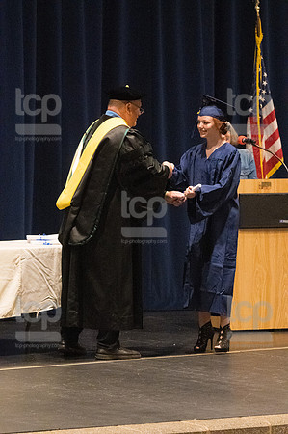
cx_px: 144
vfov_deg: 10.2
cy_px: 217
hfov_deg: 6.8
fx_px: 2429
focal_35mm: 202
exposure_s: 1/250
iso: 8000
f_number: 4.5
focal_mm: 135
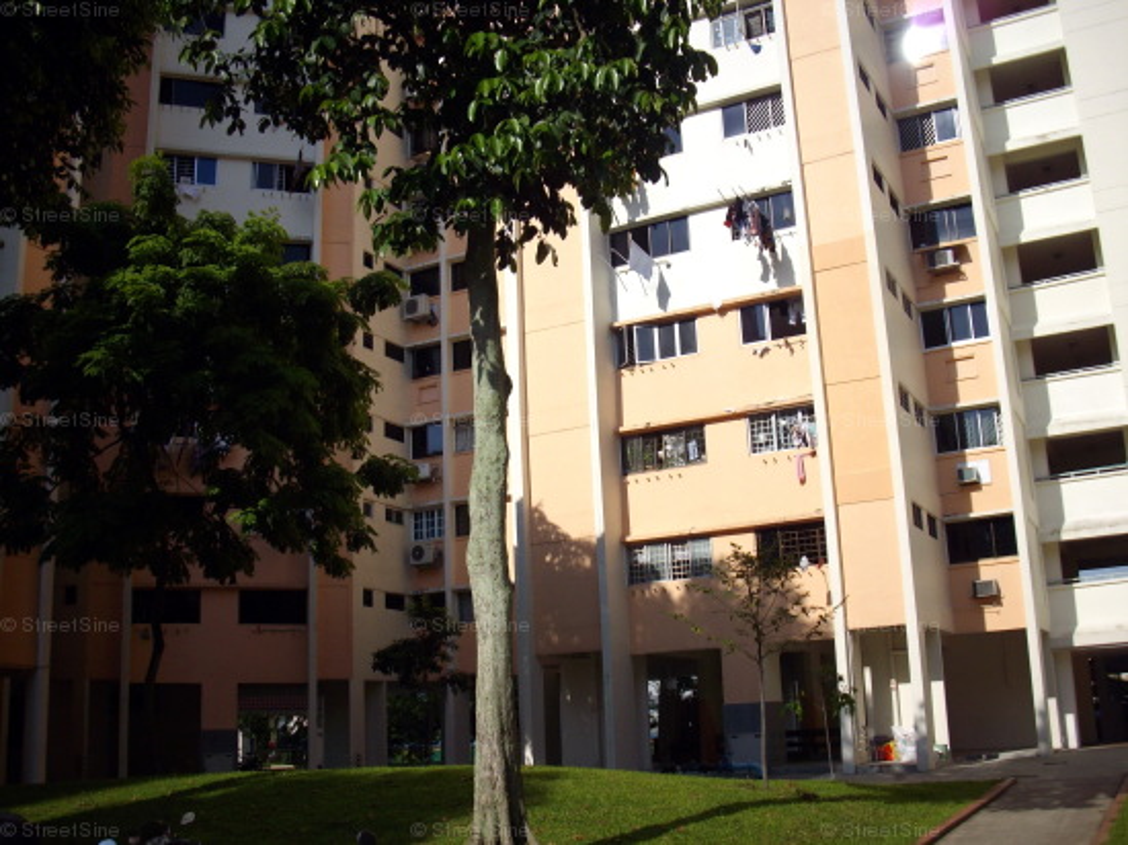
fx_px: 1205
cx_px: 564
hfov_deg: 50.2
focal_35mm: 37
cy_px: 422
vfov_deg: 38.6
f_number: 5.6
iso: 80
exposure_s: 1/400
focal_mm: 6.2
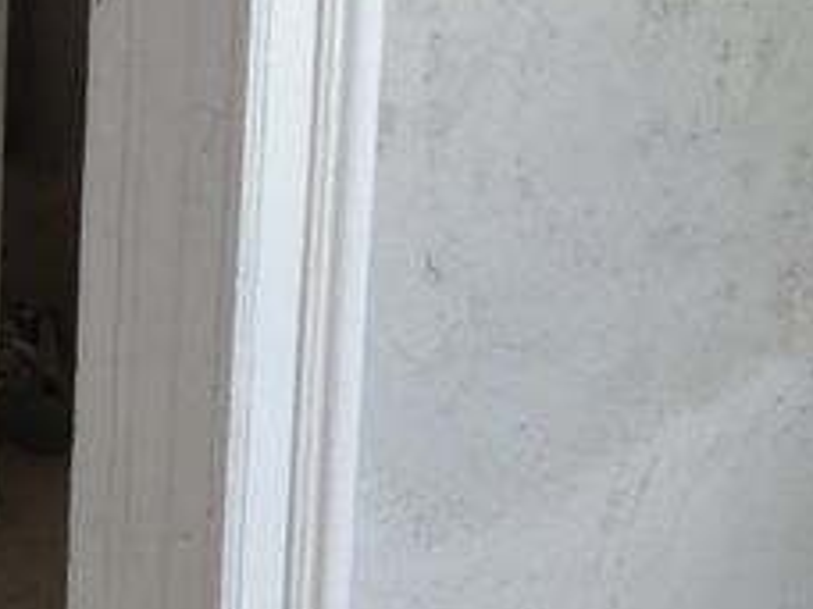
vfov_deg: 15.9
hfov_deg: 20.2
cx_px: -330
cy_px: -278
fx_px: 2020
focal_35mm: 86
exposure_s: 1/60
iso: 320
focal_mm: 3.6
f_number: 2.8
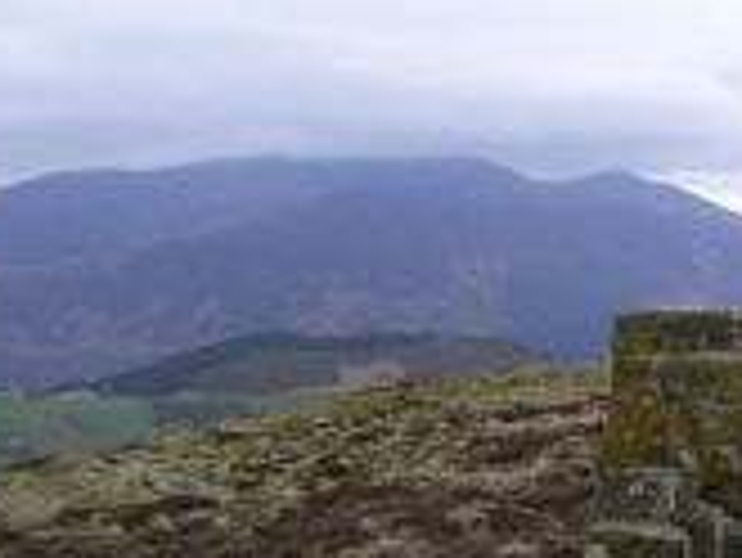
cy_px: 423
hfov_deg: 20.8
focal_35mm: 94
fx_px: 2016
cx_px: 477
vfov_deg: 15.7
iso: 80
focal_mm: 6
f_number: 5.6
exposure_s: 1/100
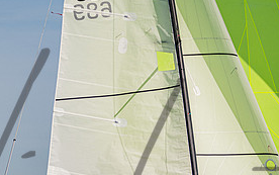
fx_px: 2192
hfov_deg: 7.3
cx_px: 147
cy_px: 201
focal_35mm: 288
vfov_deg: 4.6
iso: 320
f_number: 5.6
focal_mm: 115
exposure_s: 1/3200
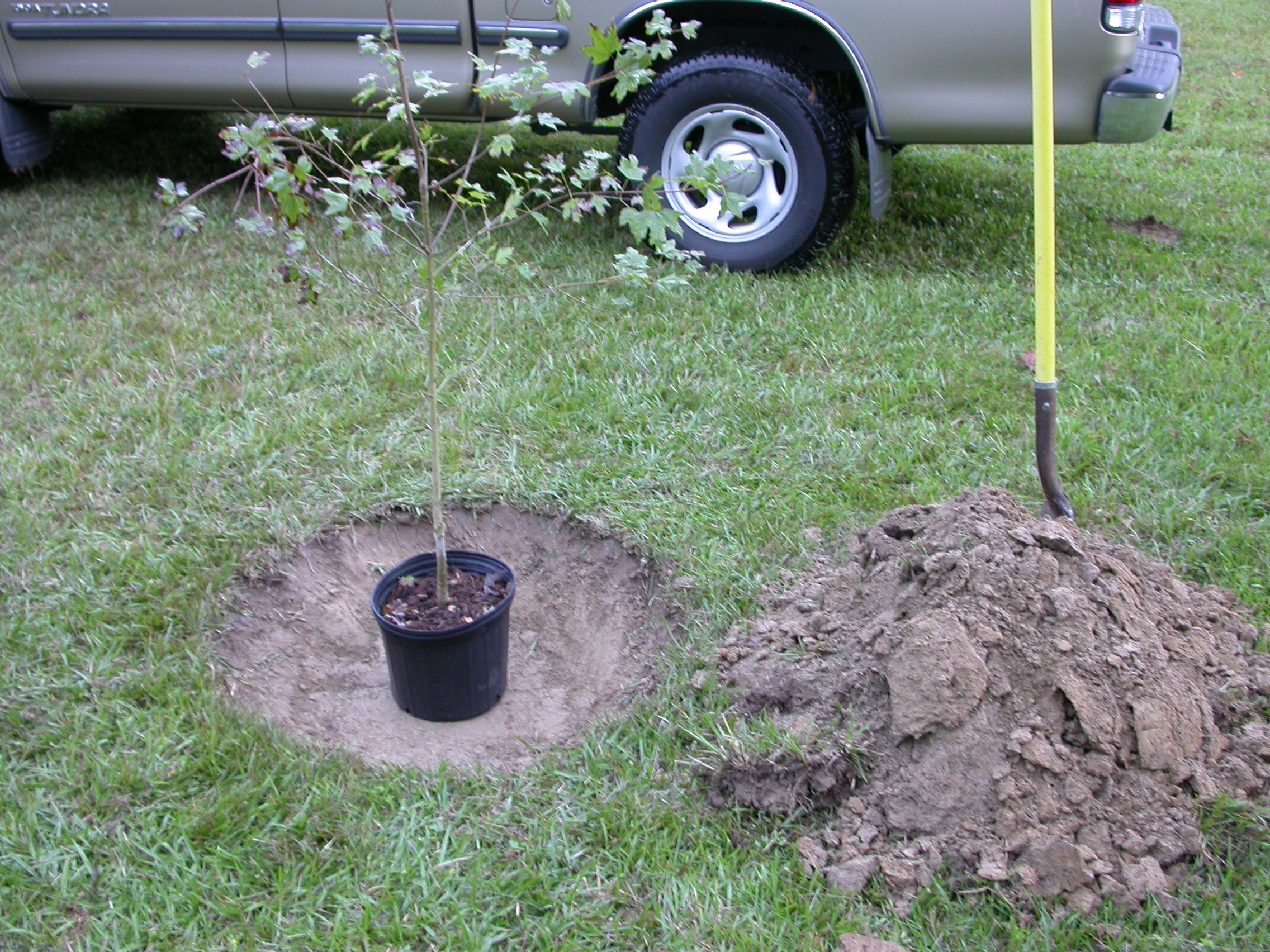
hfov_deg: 46.8
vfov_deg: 36.0
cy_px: 476
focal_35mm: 40
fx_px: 1468
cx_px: 635
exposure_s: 1/15
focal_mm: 8.4
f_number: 2.6
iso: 100
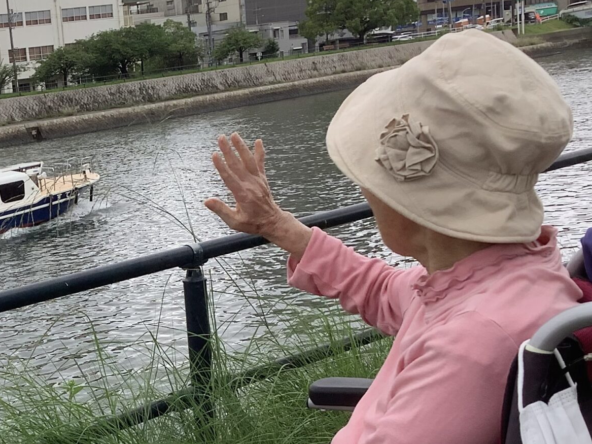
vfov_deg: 21.4
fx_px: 1163
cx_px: 6
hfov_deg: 27.0
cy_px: 337
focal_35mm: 68
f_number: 2.4
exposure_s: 1/149
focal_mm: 3.3
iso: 25
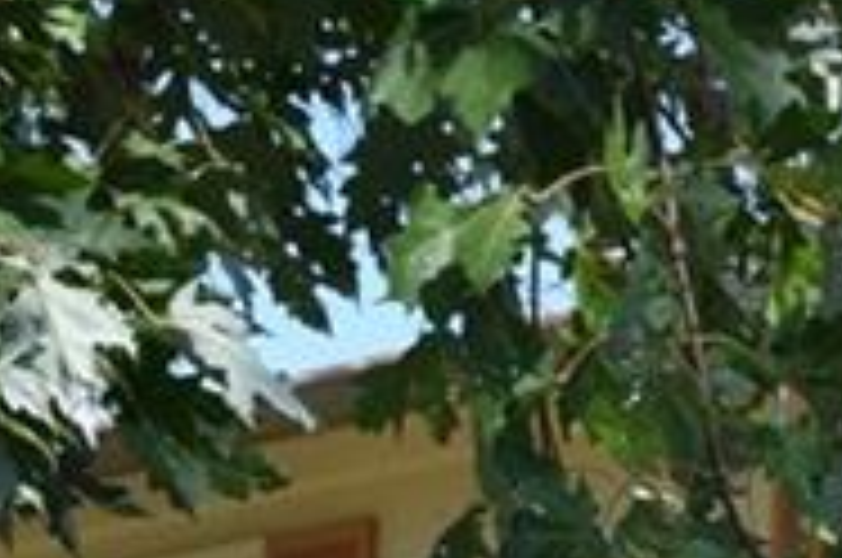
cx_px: 1923
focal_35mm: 280
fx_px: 6538
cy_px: 675
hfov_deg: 7.0
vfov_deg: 4.9
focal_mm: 34
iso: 400
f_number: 10
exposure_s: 1/320
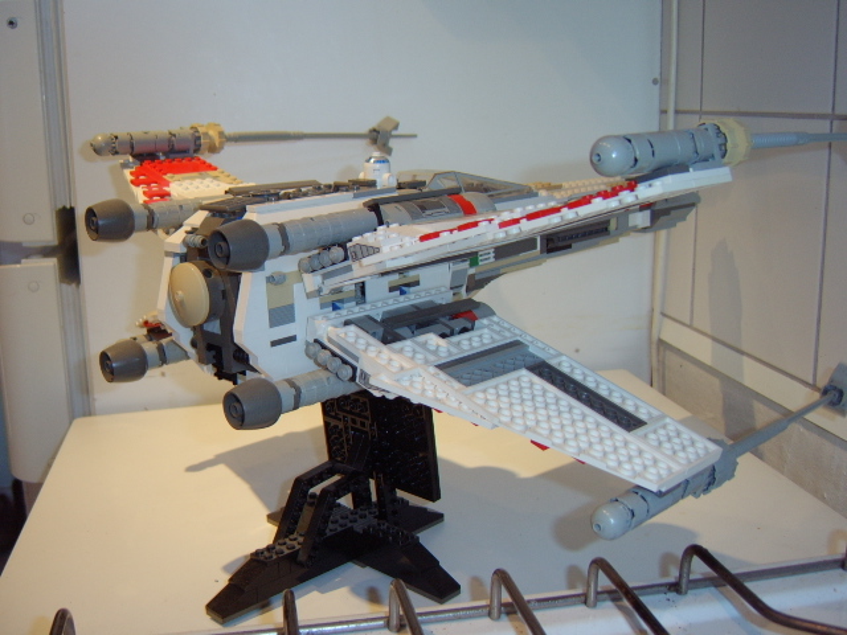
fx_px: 759
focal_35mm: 31
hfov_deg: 58.4
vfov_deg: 45.4
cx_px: 424
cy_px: 318
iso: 141
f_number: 2.7
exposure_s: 1/30
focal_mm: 8.13
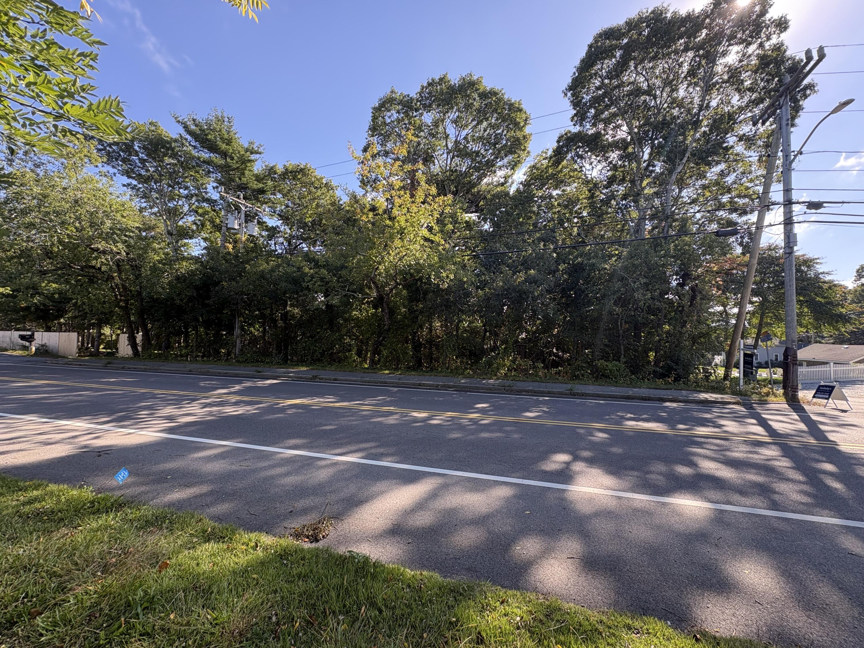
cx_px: 432
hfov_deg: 102.1
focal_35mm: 14
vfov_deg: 85.7
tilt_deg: +2.4
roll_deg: -1.0
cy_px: 324
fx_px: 349
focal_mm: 2.22
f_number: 2.2
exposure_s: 1/217
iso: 50
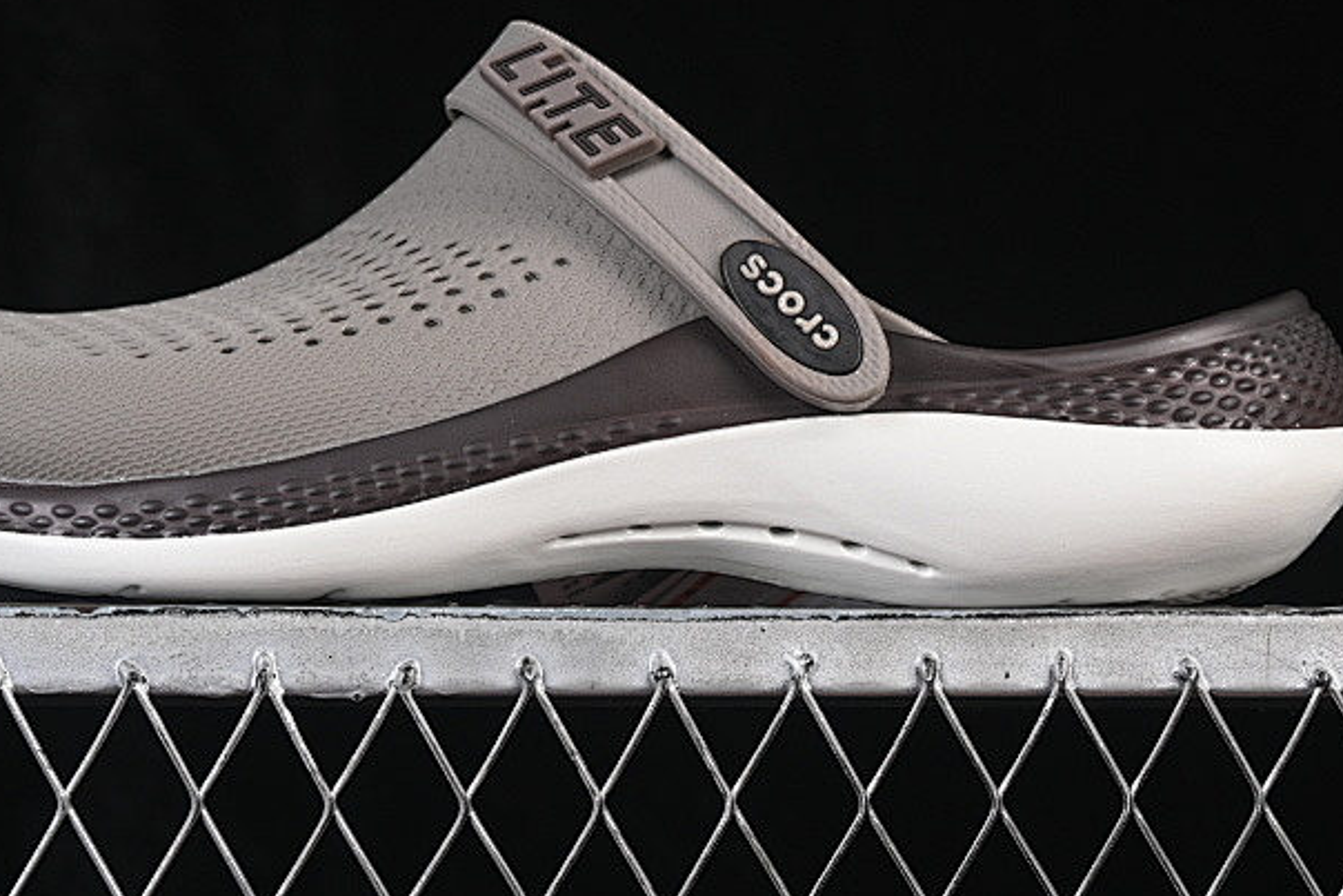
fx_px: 5000
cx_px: 565
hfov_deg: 15.3
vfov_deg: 10.2
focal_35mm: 134
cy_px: 109
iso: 160
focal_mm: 50
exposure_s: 1/80
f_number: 7.1
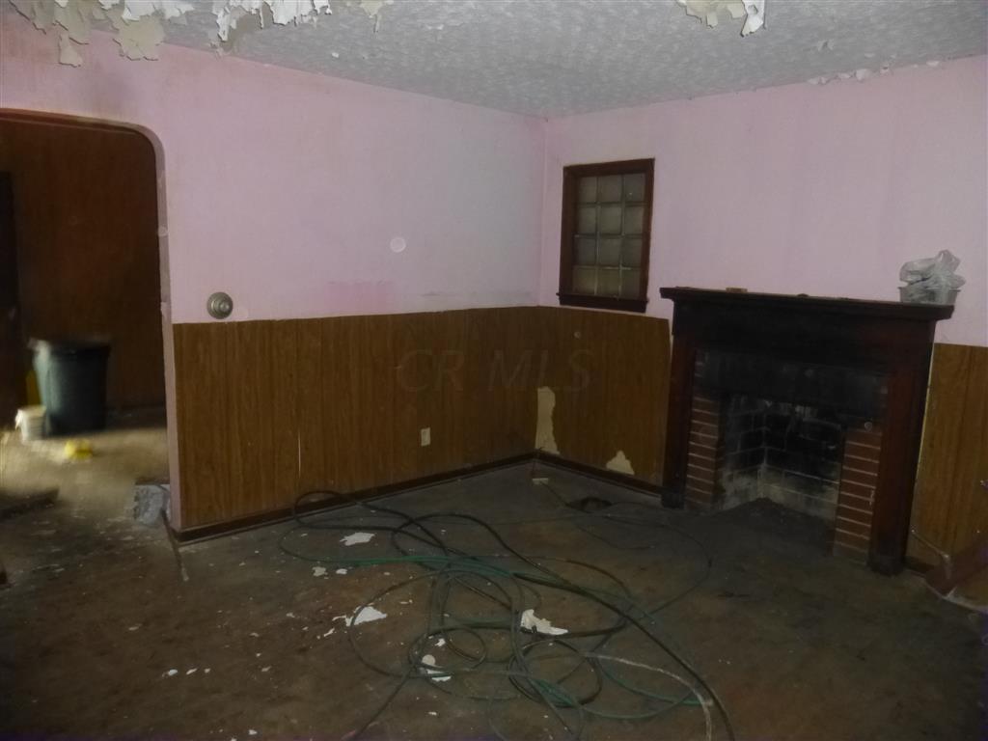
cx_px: 494
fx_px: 714
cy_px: 370
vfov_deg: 54.9
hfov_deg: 69.4
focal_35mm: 25
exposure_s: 1/15
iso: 800
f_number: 3.1
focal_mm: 4.5
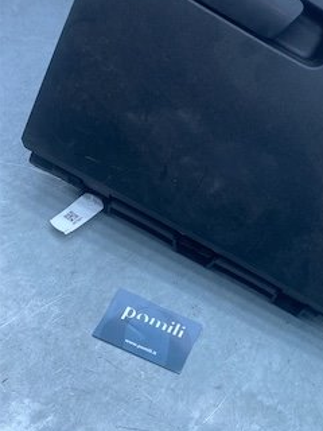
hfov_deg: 26.6
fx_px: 647
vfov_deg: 36.8
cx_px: 322
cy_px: 230
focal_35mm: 52
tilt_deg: -47.7
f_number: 1.8
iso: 32
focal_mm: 4.25
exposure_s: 1/610
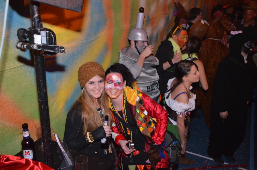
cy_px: 85
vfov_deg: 39.8
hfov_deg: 57.3
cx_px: 128
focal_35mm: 33
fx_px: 235
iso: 3200
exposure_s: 1/60
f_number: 4
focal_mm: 22
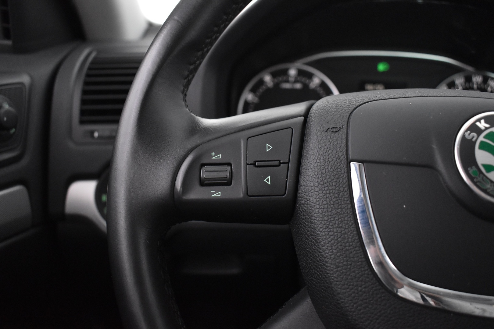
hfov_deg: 57.2
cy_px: 164
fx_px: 453
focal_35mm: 33
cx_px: 247
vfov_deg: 40.0
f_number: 3.8
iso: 3200
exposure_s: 1/30
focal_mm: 22
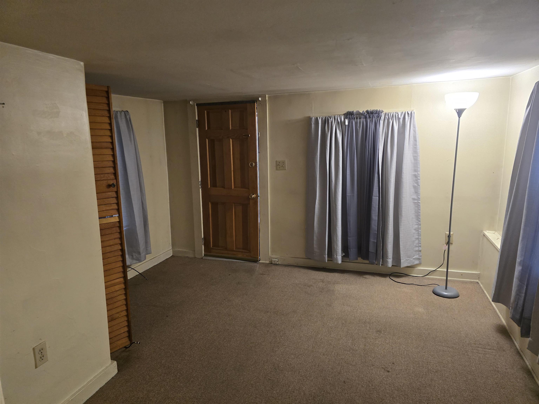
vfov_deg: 58.9
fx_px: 358
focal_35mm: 23
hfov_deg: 73.9
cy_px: 202
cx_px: 270
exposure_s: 1/120
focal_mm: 6.3
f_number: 1.7
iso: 800
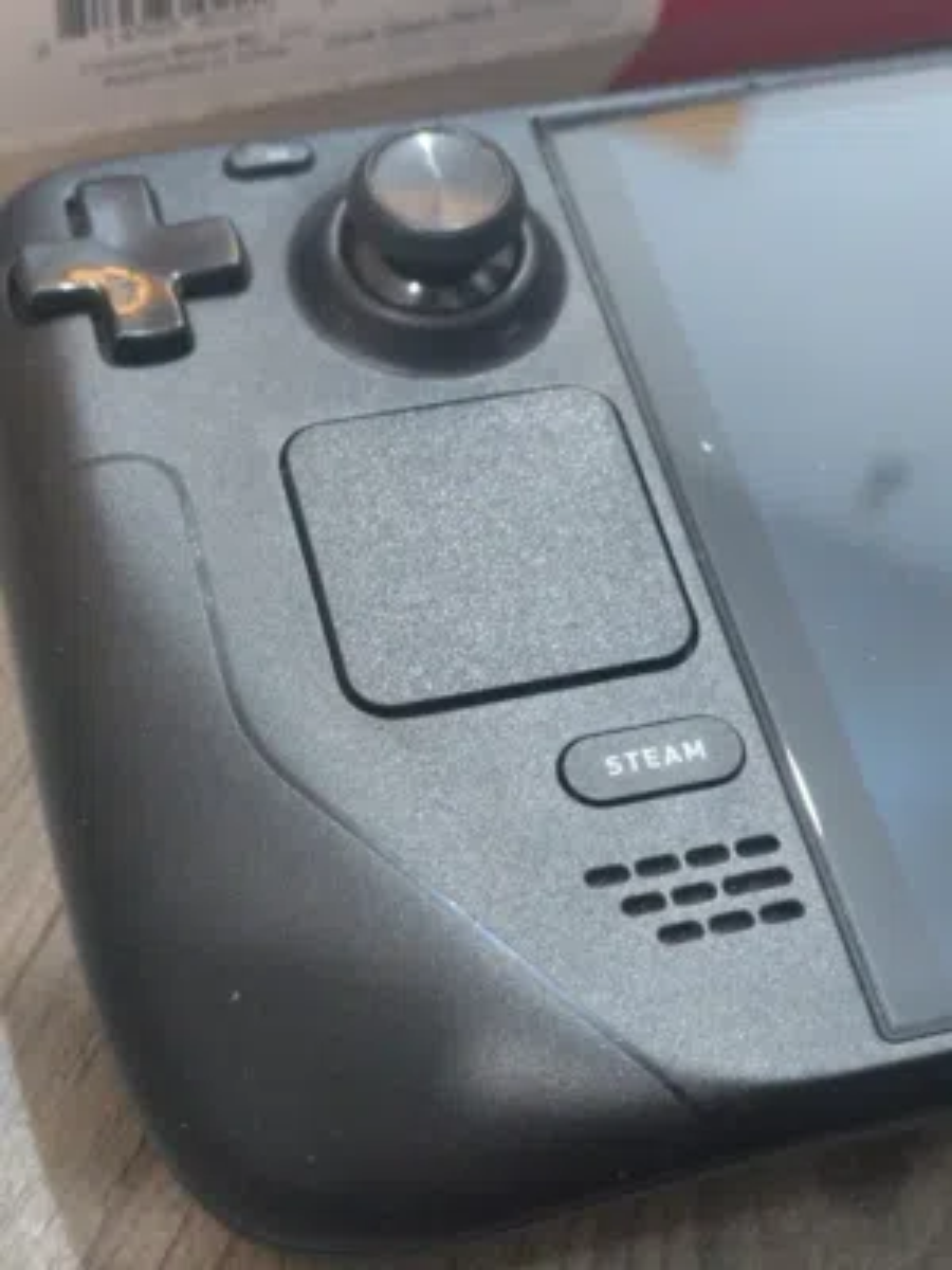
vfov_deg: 32.2
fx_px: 2200
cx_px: 476
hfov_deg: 24.4
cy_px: 635
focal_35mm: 60
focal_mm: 6.14
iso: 1600
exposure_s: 1/25
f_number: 1.65
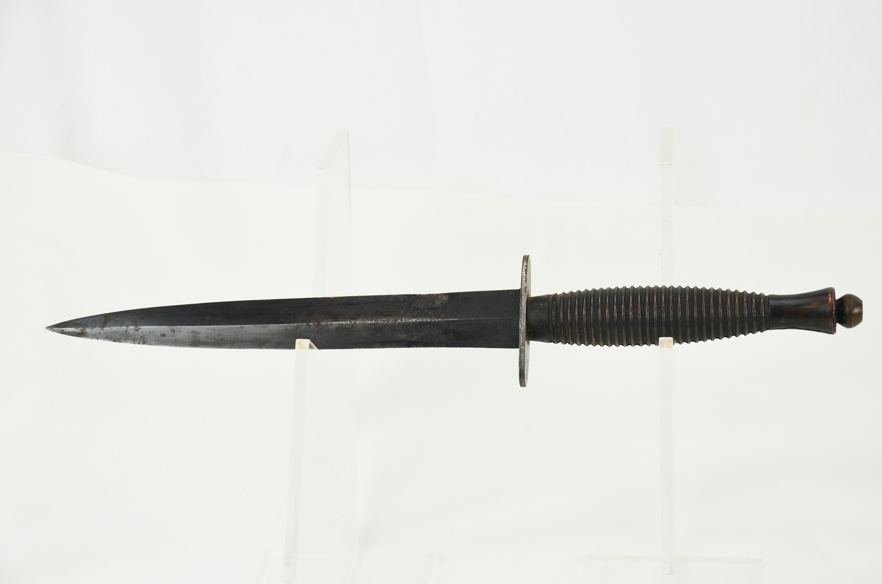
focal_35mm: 87
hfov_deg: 23.4
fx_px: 2127
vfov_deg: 15.6
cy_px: 292
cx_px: 441
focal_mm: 58
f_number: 5
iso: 400
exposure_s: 1/250
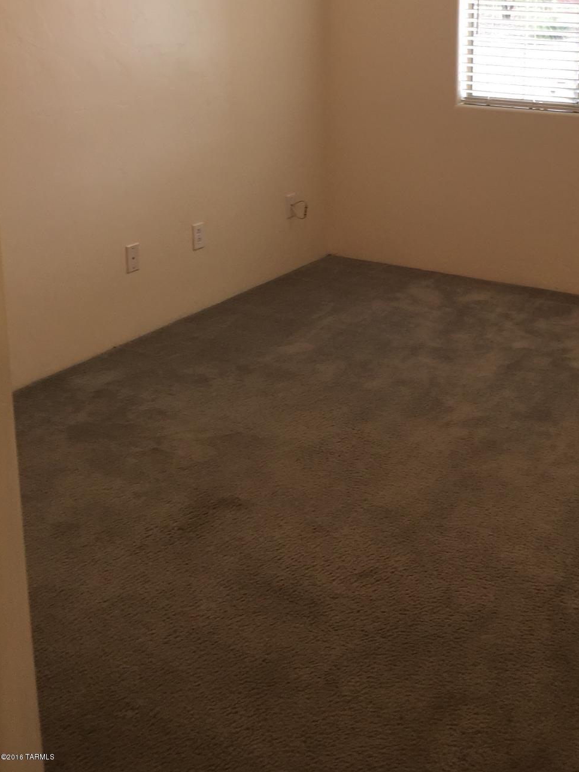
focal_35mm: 45
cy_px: 196
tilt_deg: -11.6
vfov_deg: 40.9
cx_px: 447
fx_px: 1003
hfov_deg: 31.5
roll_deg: -0.8
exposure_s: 1/60
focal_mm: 4.15
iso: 32
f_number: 2.2
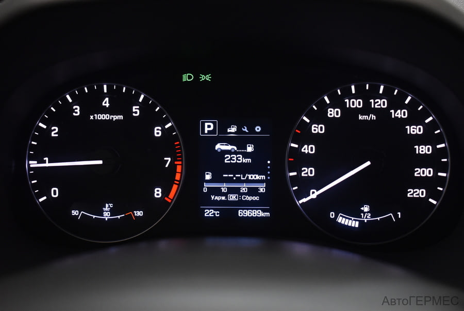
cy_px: 156
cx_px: 232
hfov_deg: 41.1
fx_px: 619
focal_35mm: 48
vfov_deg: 28.1
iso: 1600
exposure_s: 1/50
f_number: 4.5
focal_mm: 32
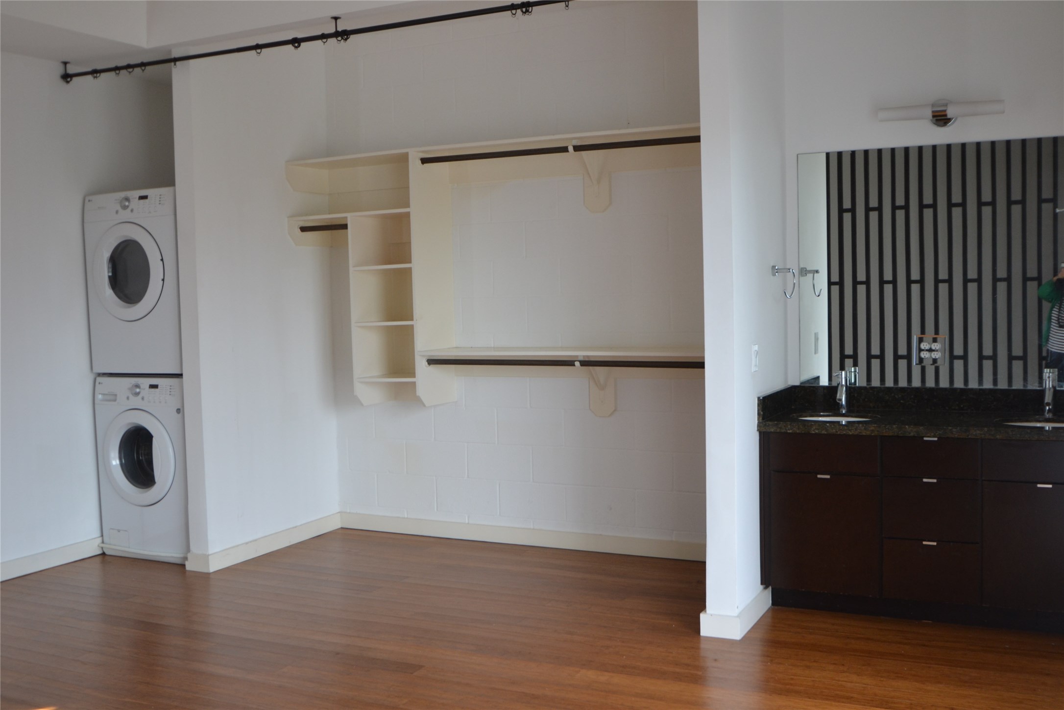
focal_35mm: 36
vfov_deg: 36.9
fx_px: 1064
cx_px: 532
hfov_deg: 53.1
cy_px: 355
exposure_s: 1/60
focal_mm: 24
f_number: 4.5
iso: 400
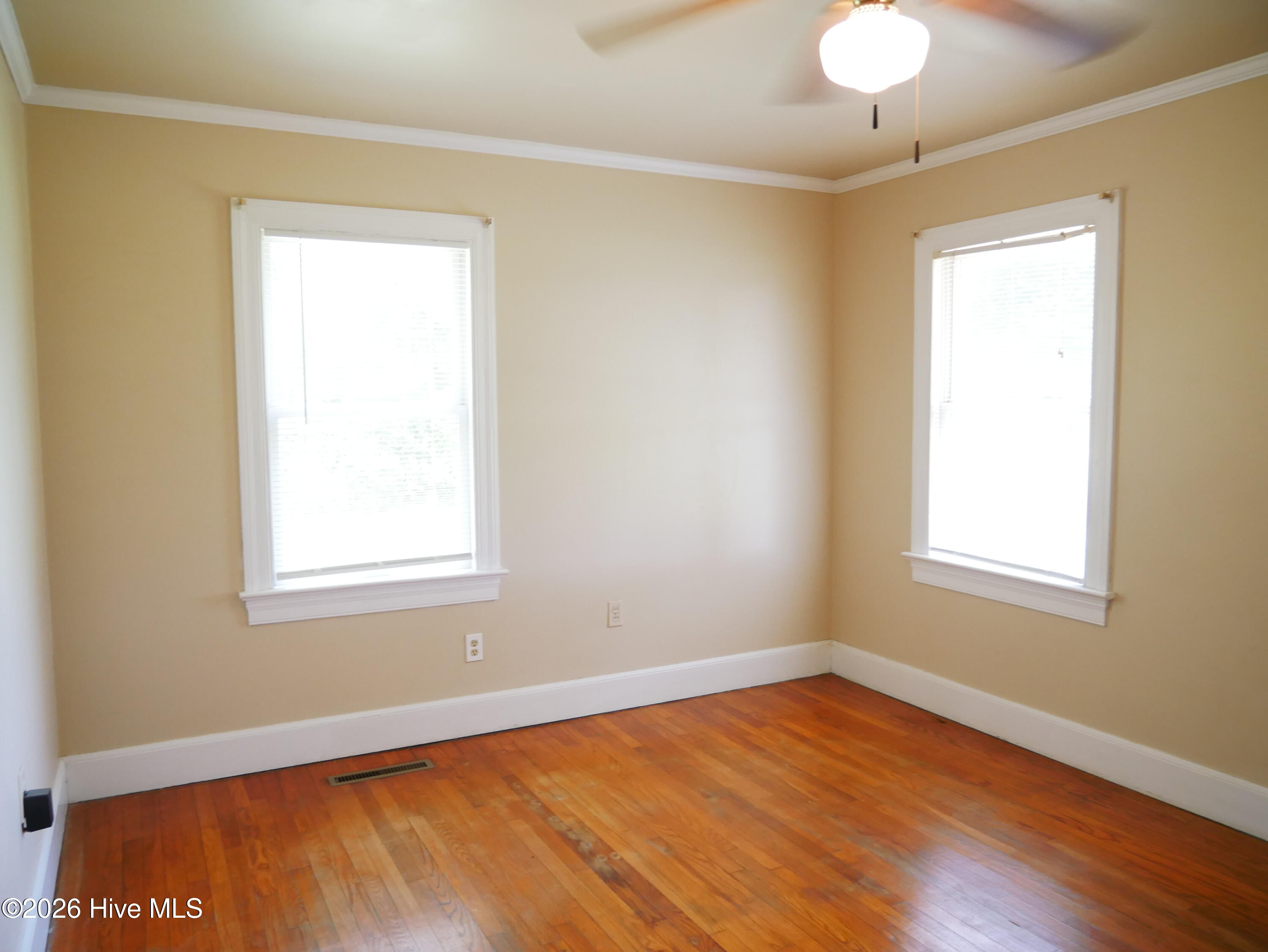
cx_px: 634
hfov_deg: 67.3
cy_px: 476
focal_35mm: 26
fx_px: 953
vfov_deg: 53.1
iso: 800
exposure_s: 1/60
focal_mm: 13
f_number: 3.5
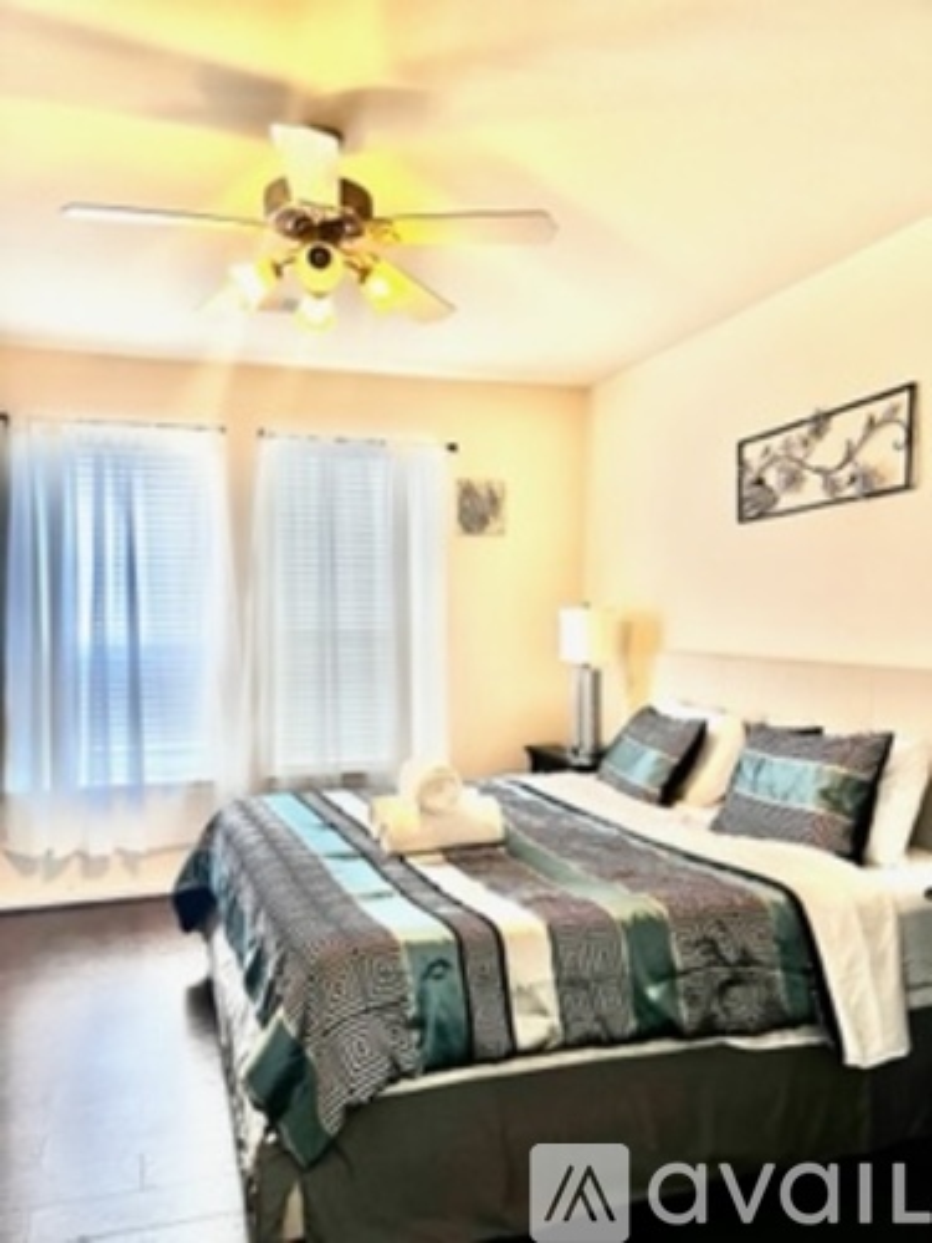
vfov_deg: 67.3
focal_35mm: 26
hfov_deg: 53.1
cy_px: 622
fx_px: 933
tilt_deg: -2.4
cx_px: 466
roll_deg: +0.0
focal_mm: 5.1
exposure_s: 1/60
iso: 160
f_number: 1.6
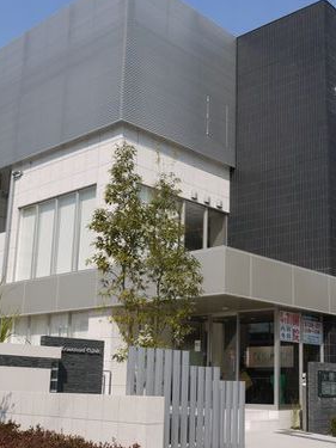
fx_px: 622
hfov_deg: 30.1
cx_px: 217
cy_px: 231
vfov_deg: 39.7
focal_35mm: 48
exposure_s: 1/400
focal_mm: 18
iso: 100
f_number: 8
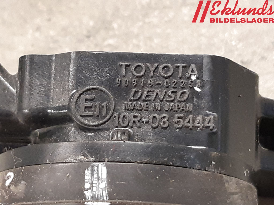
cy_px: 102
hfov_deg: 67.3
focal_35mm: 26
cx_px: 137
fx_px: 206
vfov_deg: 53.1
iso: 200
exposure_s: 1/33
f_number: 1.7
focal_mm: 3.93
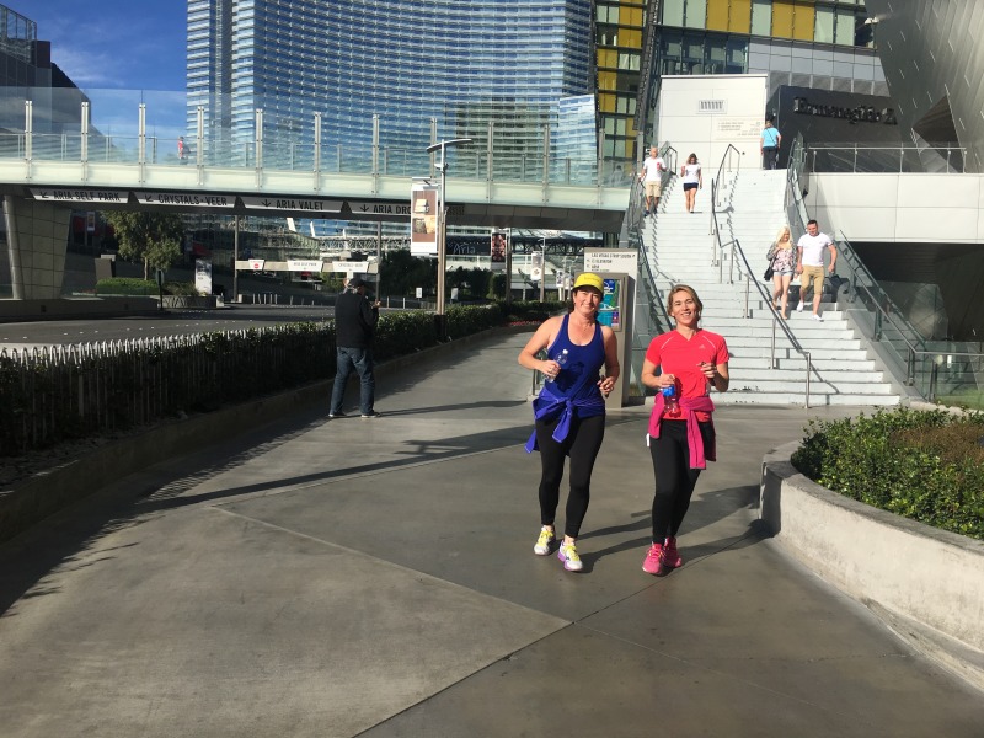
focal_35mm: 29
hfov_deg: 61.7
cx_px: 492
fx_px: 824
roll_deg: -3.1
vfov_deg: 48.2
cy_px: 369
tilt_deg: -3.1
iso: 25
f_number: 2.2
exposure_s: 1/2331
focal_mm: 4.15
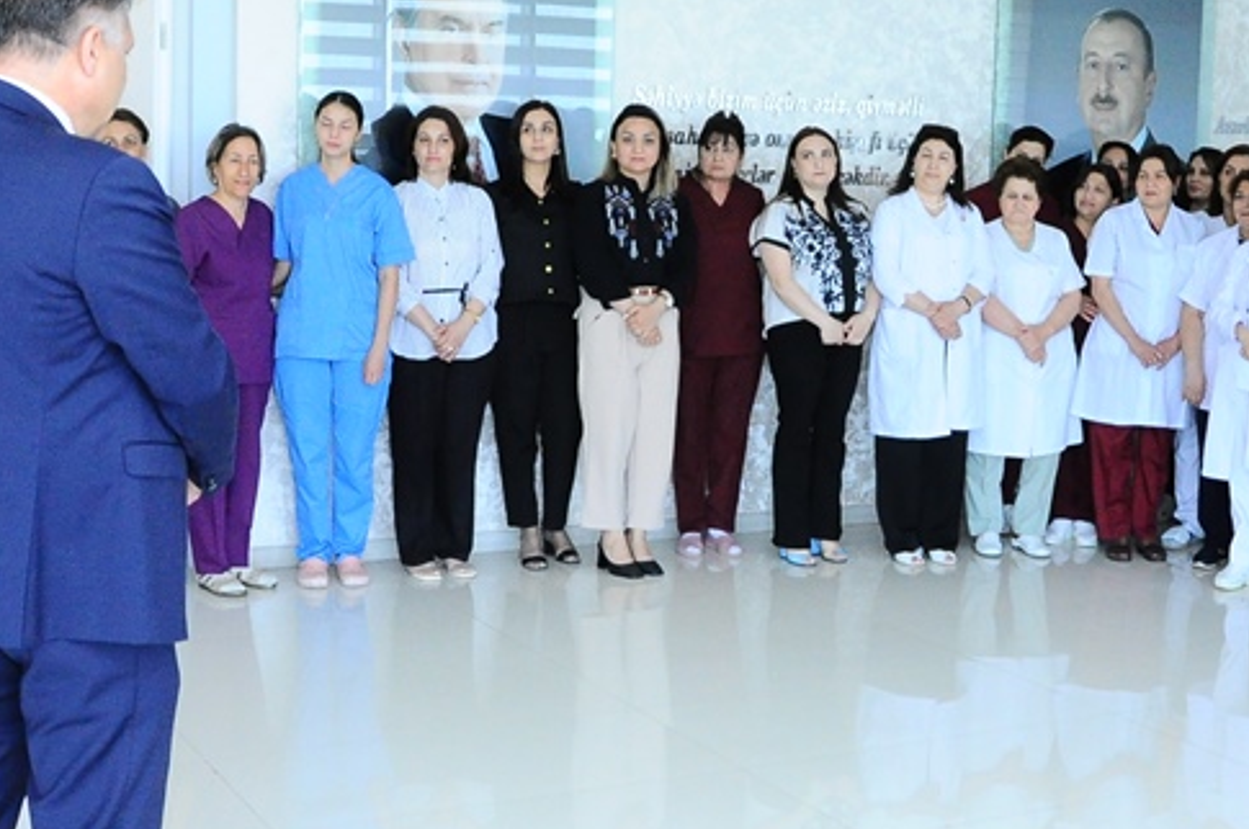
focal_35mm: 57
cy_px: 456
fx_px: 1975
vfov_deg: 23.7
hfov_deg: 34.8
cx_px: 822
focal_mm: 18
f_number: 8
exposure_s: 1/160
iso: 1600
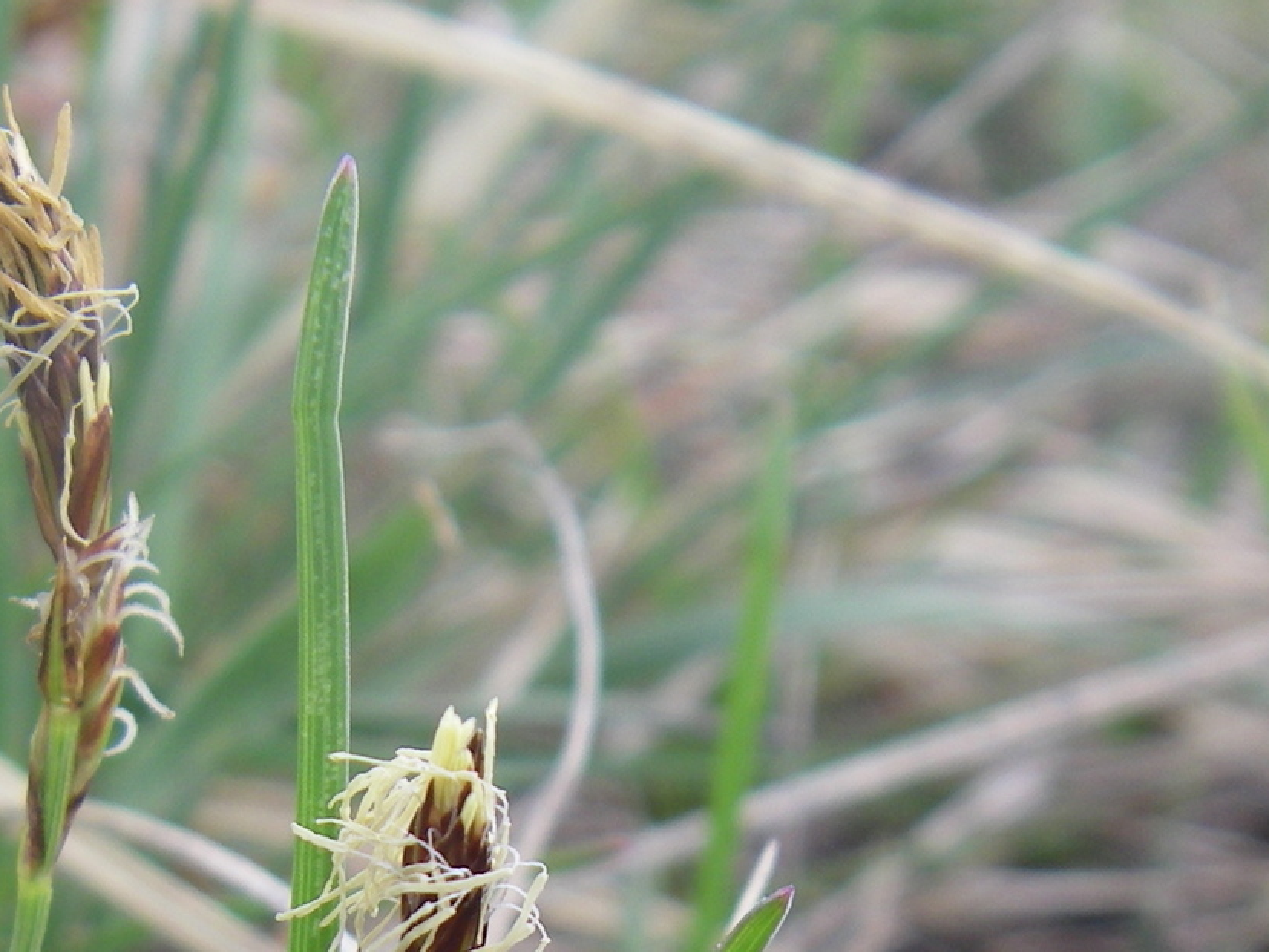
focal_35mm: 94
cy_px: 1038
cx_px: 556
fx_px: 3446
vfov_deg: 15.3
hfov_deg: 20.9
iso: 64
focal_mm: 6.3
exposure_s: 1/160
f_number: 3.3
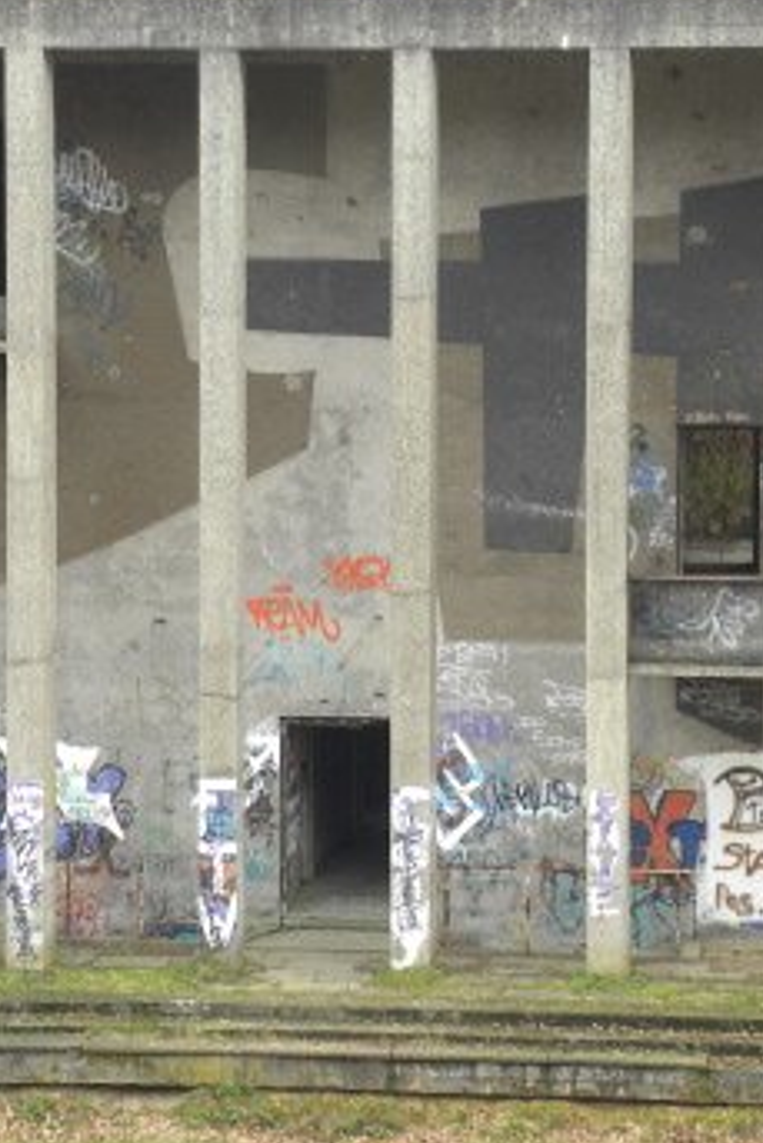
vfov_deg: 12.4
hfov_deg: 8.3
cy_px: 437
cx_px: 303
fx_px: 5240
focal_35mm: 165
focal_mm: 15.1
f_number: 4
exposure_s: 1/70.2
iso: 74
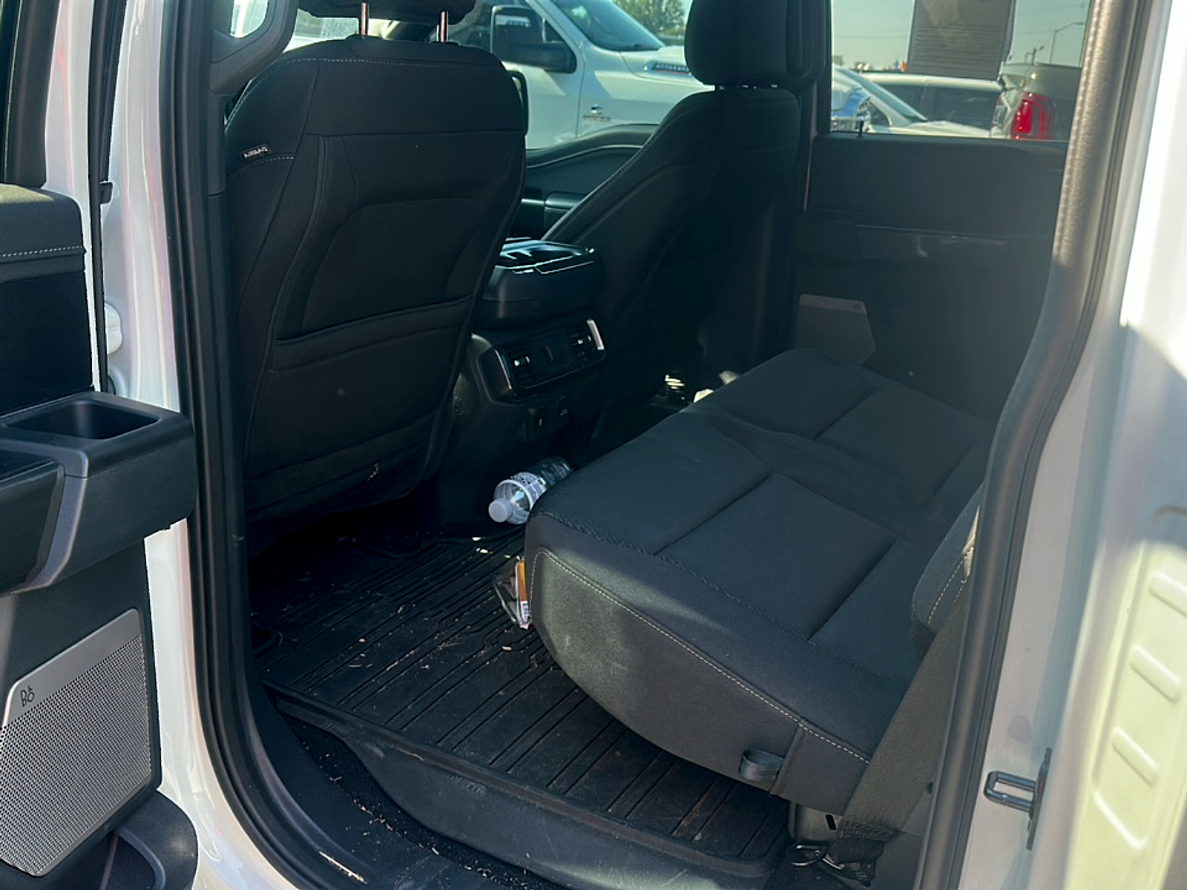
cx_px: 594
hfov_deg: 69.4
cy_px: 445
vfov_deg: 54.9
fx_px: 857
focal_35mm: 25
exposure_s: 1/449
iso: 125
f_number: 1.78
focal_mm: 6.86
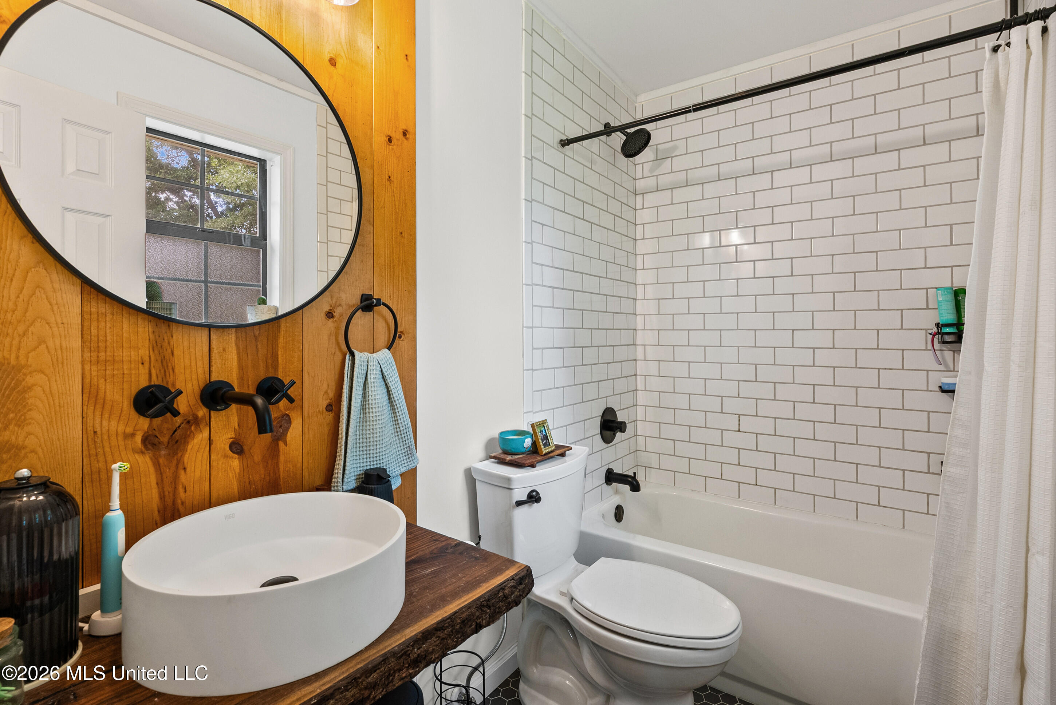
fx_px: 470
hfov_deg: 96.7
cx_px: 528
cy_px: 352
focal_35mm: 16
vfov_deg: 73.8
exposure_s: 1/10
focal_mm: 16
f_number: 9
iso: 800
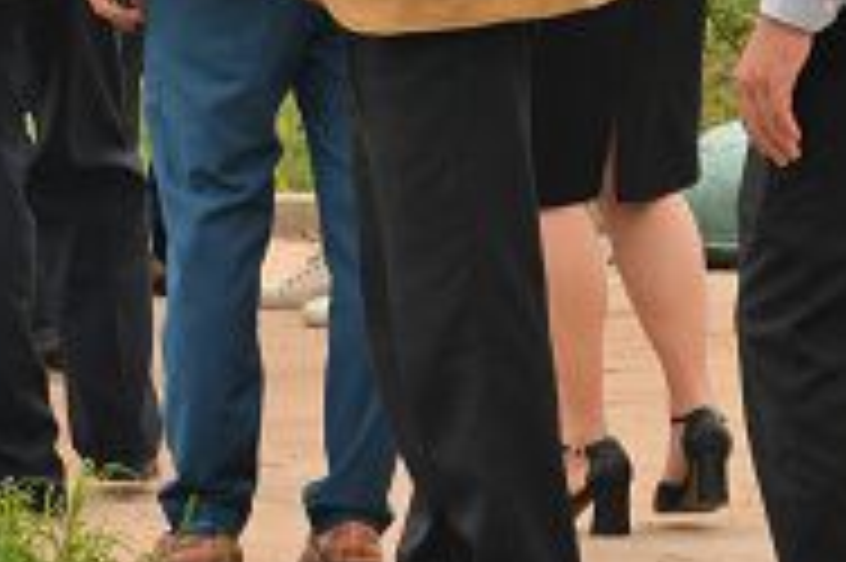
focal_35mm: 422
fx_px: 9908
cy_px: -339
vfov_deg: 3.2
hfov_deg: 4.9
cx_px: 117
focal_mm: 66
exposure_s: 1/200
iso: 100
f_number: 6.3
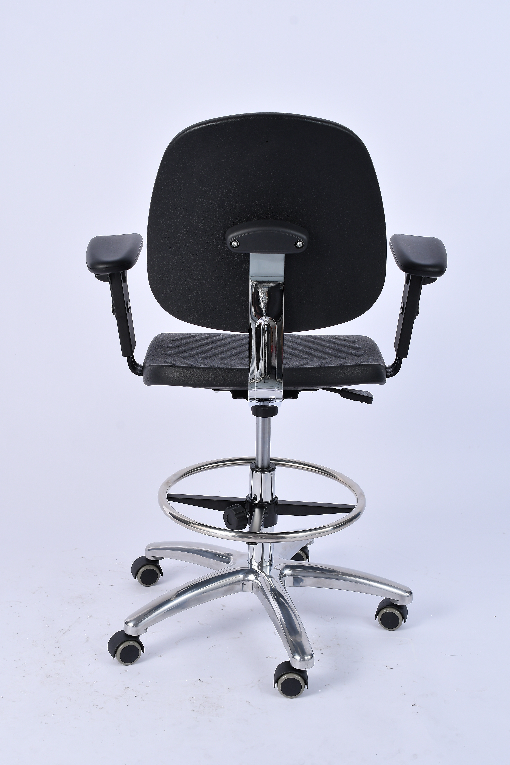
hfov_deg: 22.6
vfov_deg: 33.4
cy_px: 382
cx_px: 255
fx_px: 1275
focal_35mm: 60
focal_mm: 40
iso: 125
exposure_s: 1/125
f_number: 9
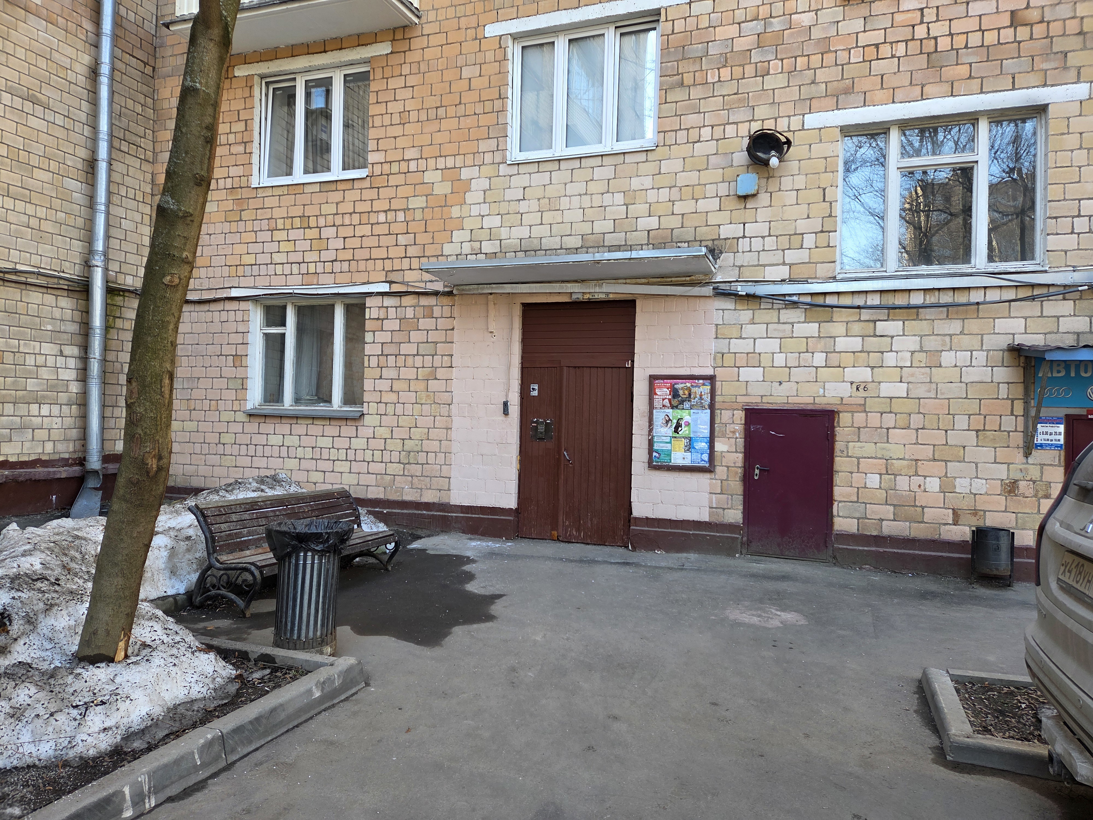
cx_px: 546
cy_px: 410
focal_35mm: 23
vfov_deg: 58.9
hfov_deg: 73.9
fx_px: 726
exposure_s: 1/180
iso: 64
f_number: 1.8
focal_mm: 5.4
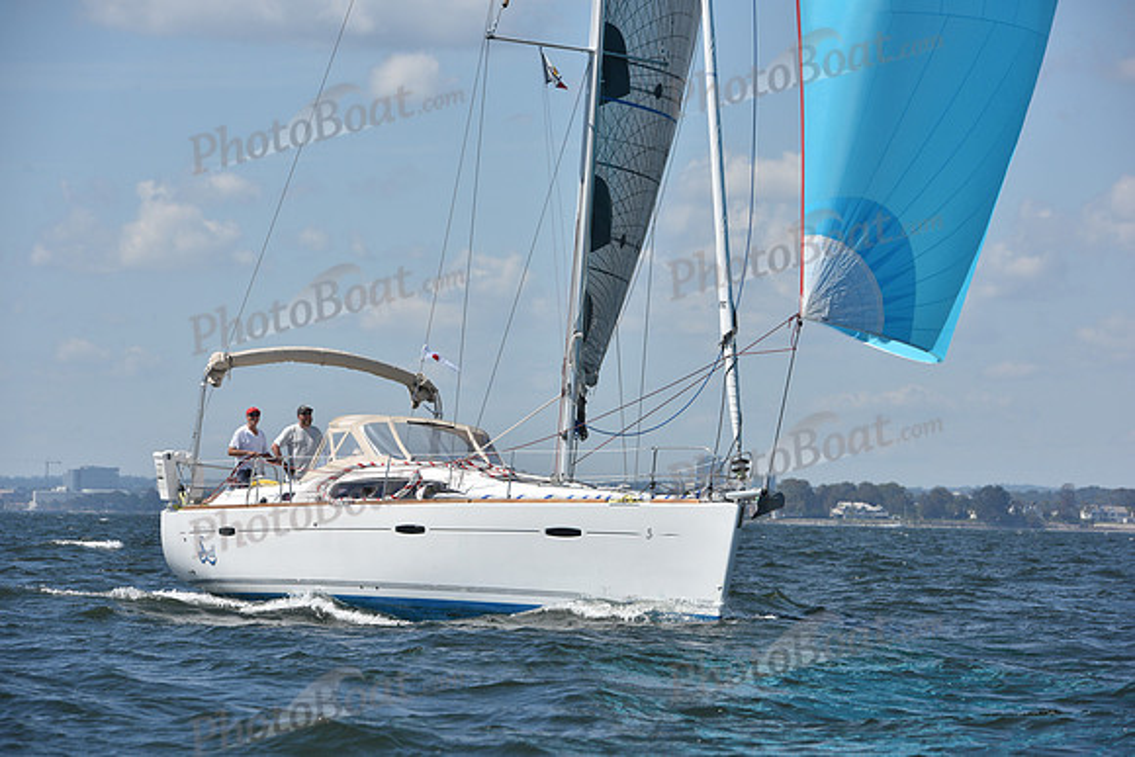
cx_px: 568
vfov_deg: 7.6
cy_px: 378
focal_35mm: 180
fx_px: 5676
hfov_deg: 11.4
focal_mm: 180
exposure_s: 1/1250
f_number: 10
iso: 320
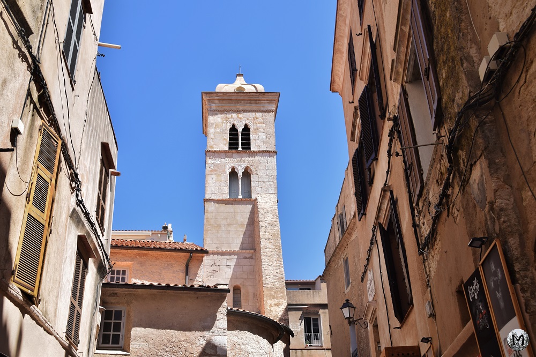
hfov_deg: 49.6
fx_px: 580
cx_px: 268
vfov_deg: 34.2
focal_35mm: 39
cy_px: 178
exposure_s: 1/320
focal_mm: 26
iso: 200
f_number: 9
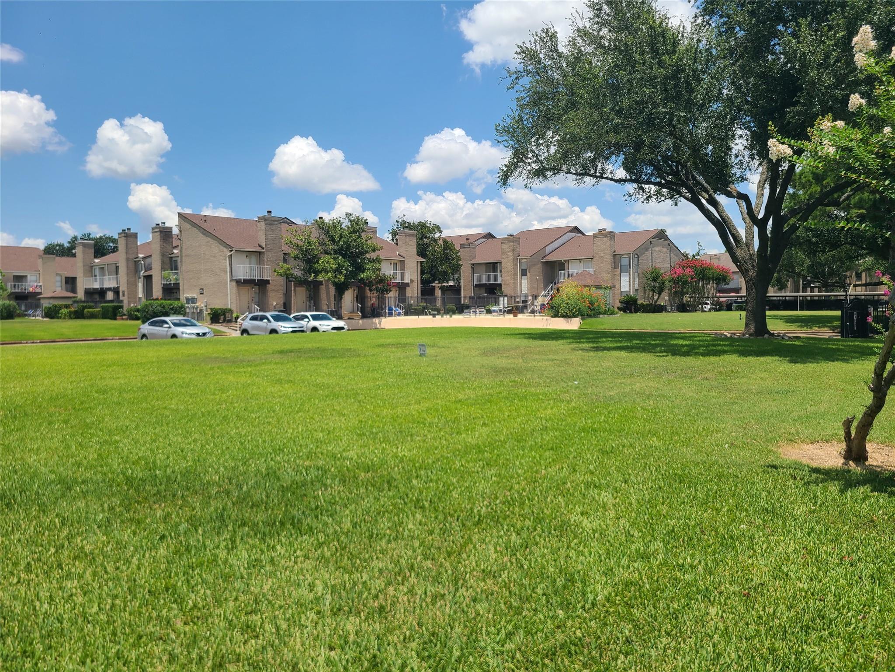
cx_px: 448
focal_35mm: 26
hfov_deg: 67.3
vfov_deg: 53.1
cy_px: 336
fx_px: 672
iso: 40
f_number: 1.8
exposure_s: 1/2593
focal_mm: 5.4
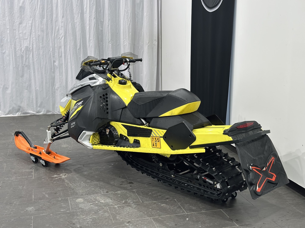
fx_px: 423
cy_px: 114
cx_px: 152
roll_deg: +0.7
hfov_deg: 39.7
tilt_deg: -11.6
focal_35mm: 48
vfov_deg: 30.3
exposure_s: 1/100
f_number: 1.78
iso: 100
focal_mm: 6.86
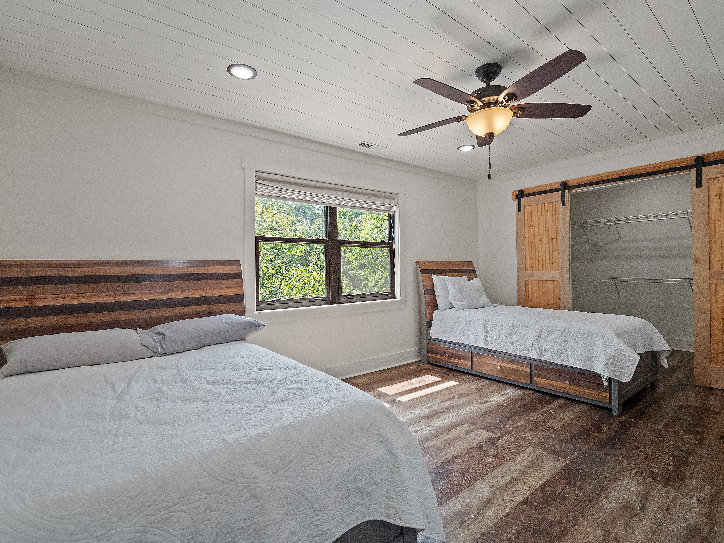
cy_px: 272
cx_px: 362
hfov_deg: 94.5
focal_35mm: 16
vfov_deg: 78.1
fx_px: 335
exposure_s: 1/60
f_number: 5.6
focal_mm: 8
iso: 400
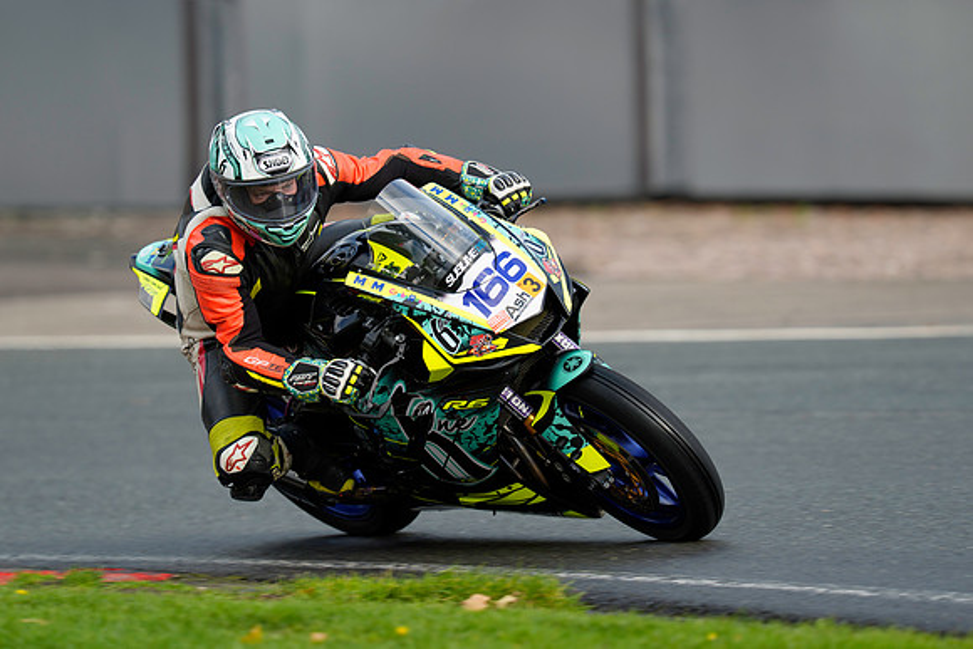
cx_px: 486
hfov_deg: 5.2
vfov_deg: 3.4
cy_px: 324
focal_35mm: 400
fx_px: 10813
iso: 160
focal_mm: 400
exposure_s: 1/500
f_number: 4
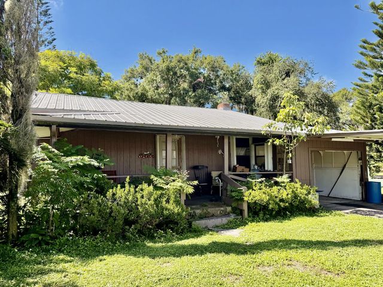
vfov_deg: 56.8
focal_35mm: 24
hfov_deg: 71.6
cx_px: 192
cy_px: 144
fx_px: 266
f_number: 1.78
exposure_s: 1/2703
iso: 100
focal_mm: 6.76
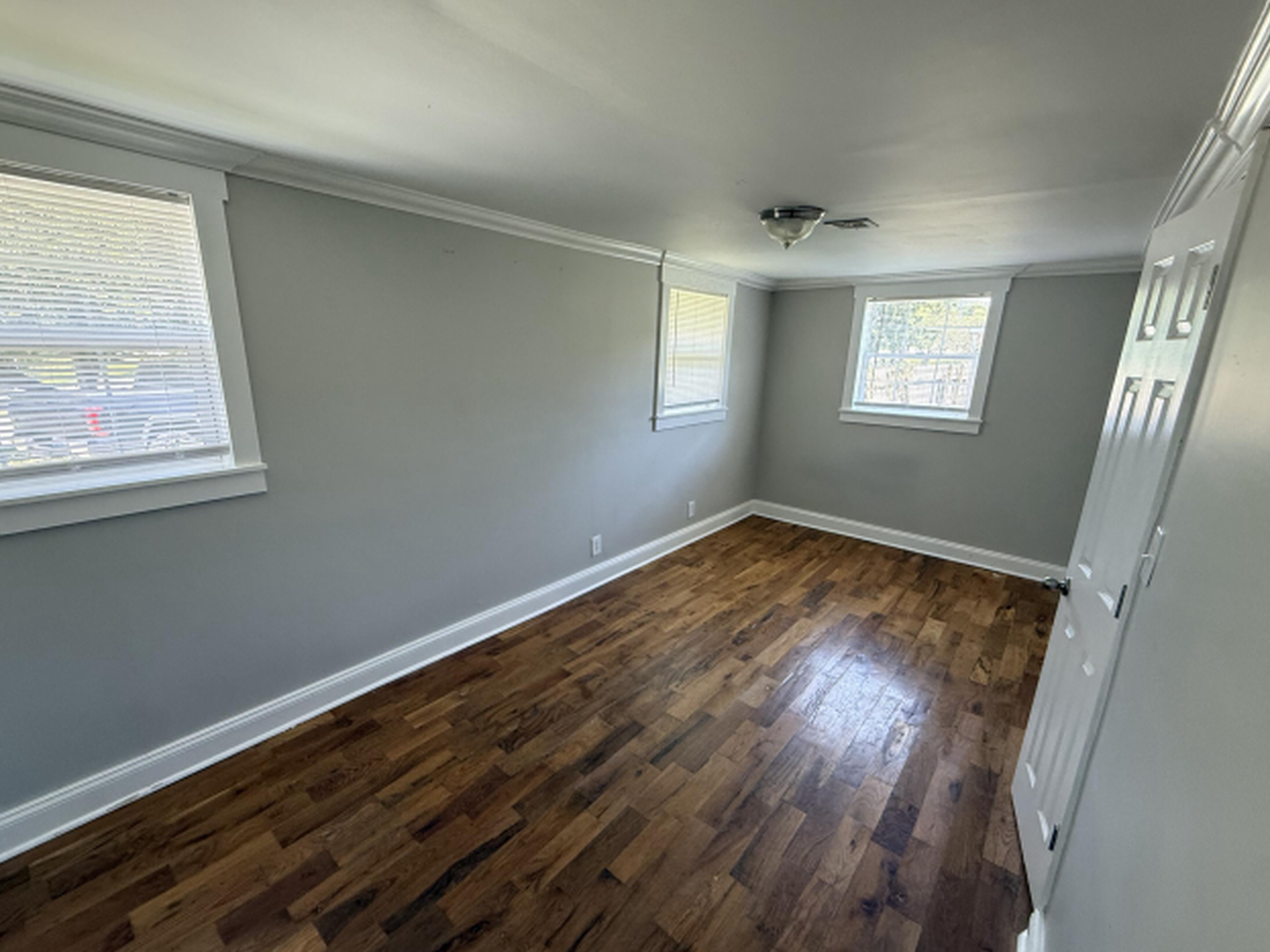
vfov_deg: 81.7
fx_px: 550
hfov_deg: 98.1
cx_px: 604
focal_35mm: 15
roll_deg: -1.3
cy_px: 495
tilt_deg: -13.9
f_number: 2.2
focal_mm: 2.22
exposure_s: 1/99
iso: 250
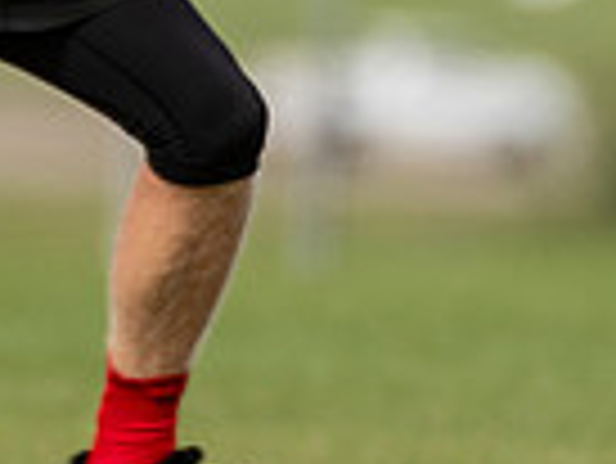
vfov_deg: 0.5
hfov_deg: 0.7
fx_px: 53717
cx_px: -506
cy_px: -222
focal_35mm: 3016
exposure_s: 1/1000
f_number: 4
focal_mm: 400
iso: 100
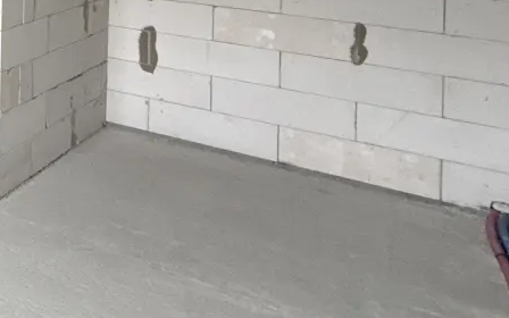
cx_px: -333
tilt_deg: +0.2
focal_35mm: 53
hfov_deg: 24.5
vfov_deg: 21.3
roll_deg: -0.9
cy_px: -134
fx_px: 735
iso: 160
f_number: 2.2
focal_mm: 2.22
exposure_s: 1/99
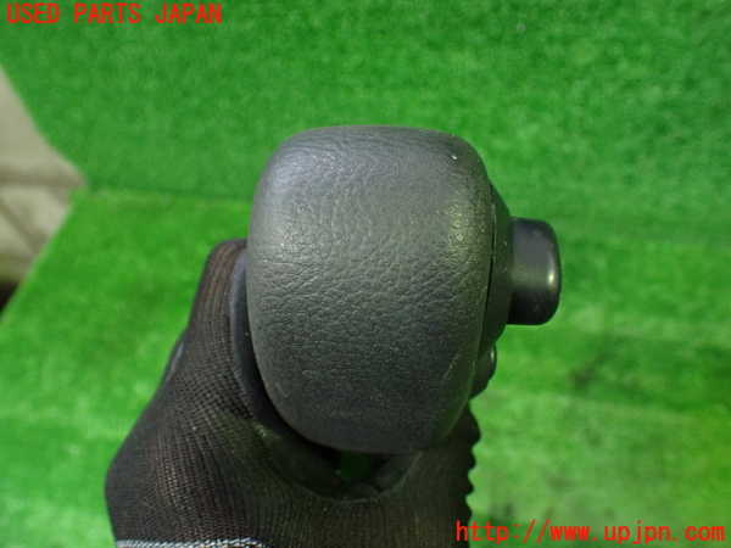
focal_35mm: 30
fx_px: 634
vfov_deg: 46.8
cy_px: 274
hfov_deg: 60.0
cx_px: 366
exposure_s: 1/50
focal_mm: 5.4
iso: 800
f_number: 2.3
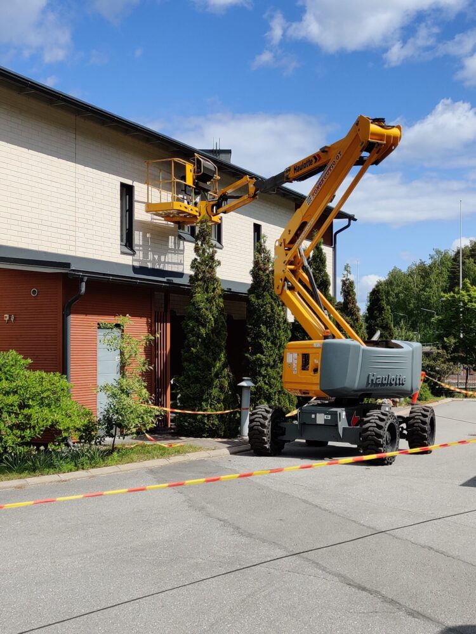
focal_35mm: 27
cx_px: 238
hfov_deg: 51.4
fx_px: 495
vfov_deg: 65.3
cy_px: 317
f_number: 1.65
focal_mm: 4.75
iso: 125
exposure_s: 1/3628
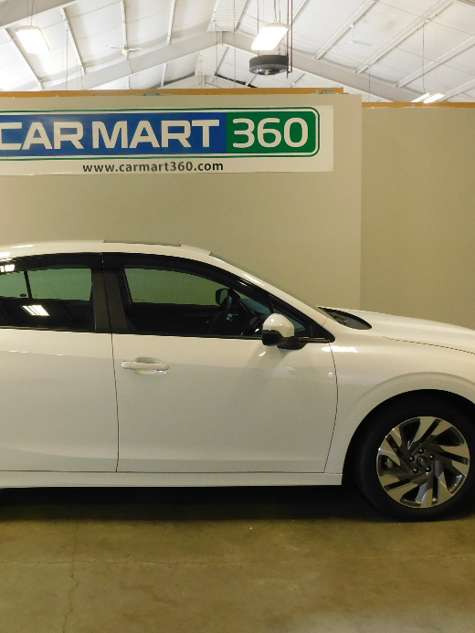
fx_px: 622
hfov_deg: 41.1
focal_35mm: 34
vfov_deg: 53.9
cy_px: 295
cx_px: 143
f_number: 3
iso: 250
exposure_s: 1/30
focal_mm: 4
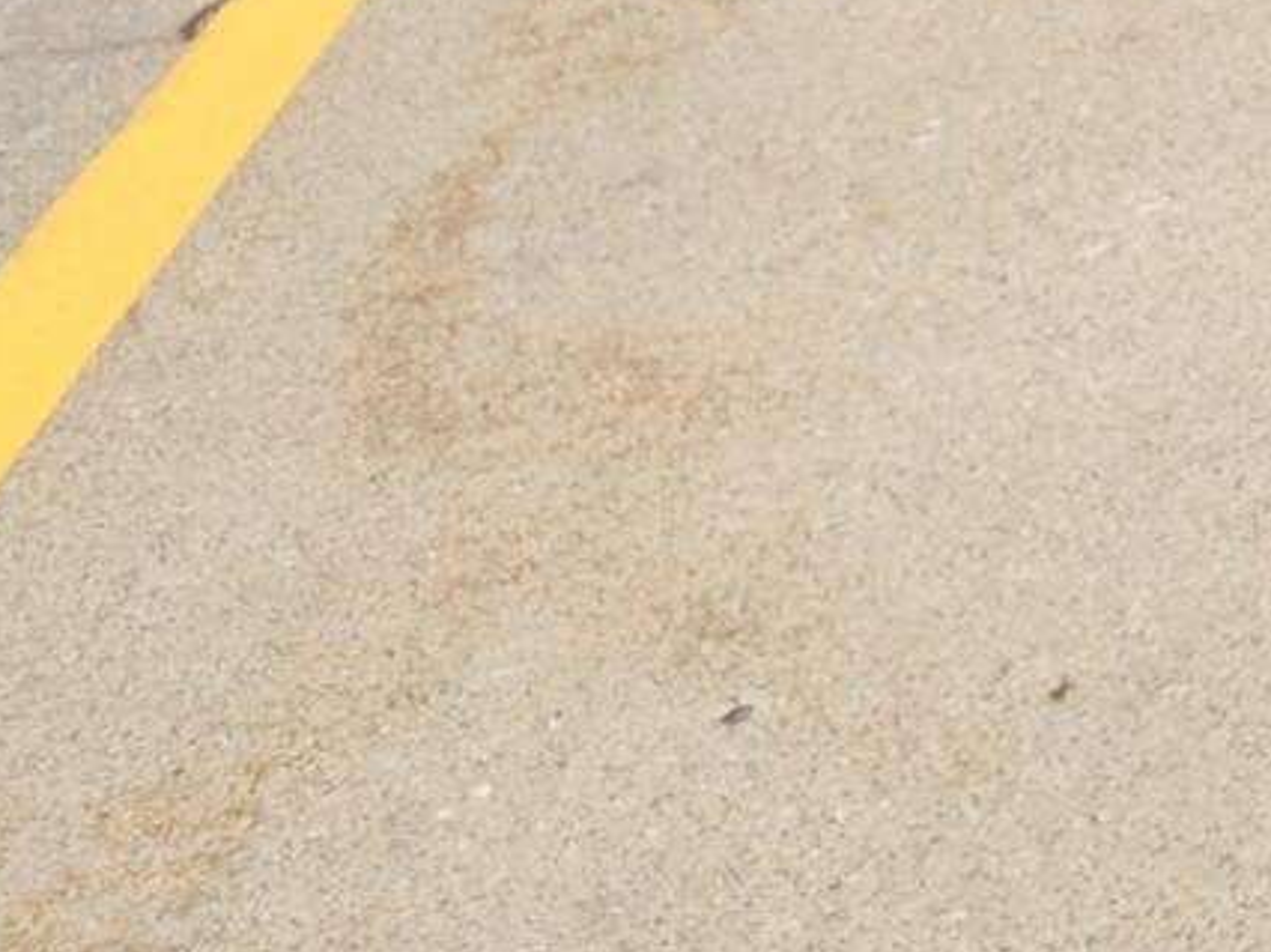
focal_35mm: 108
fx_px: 3963
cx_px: 2348
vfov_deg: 13.4
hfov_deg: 15.4
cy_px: -93
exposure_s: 1/149
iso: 10
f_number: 1.7
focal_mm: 6.3
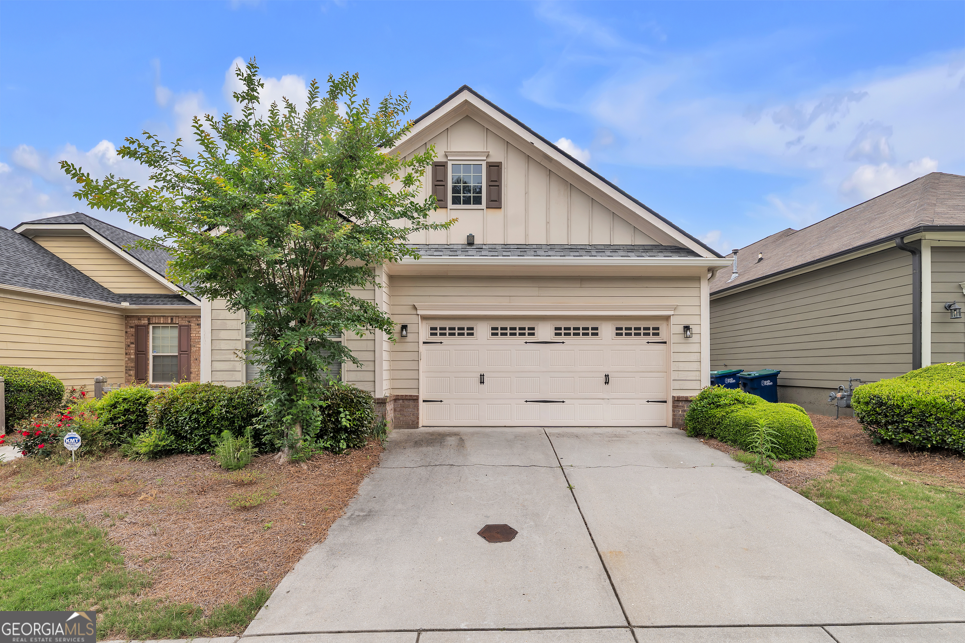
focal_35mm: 17
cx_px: 482
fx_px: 456
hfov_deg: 93.3
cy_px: 322
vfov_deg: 70.4
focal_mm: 17
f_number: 9
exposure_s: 1/50
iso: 100
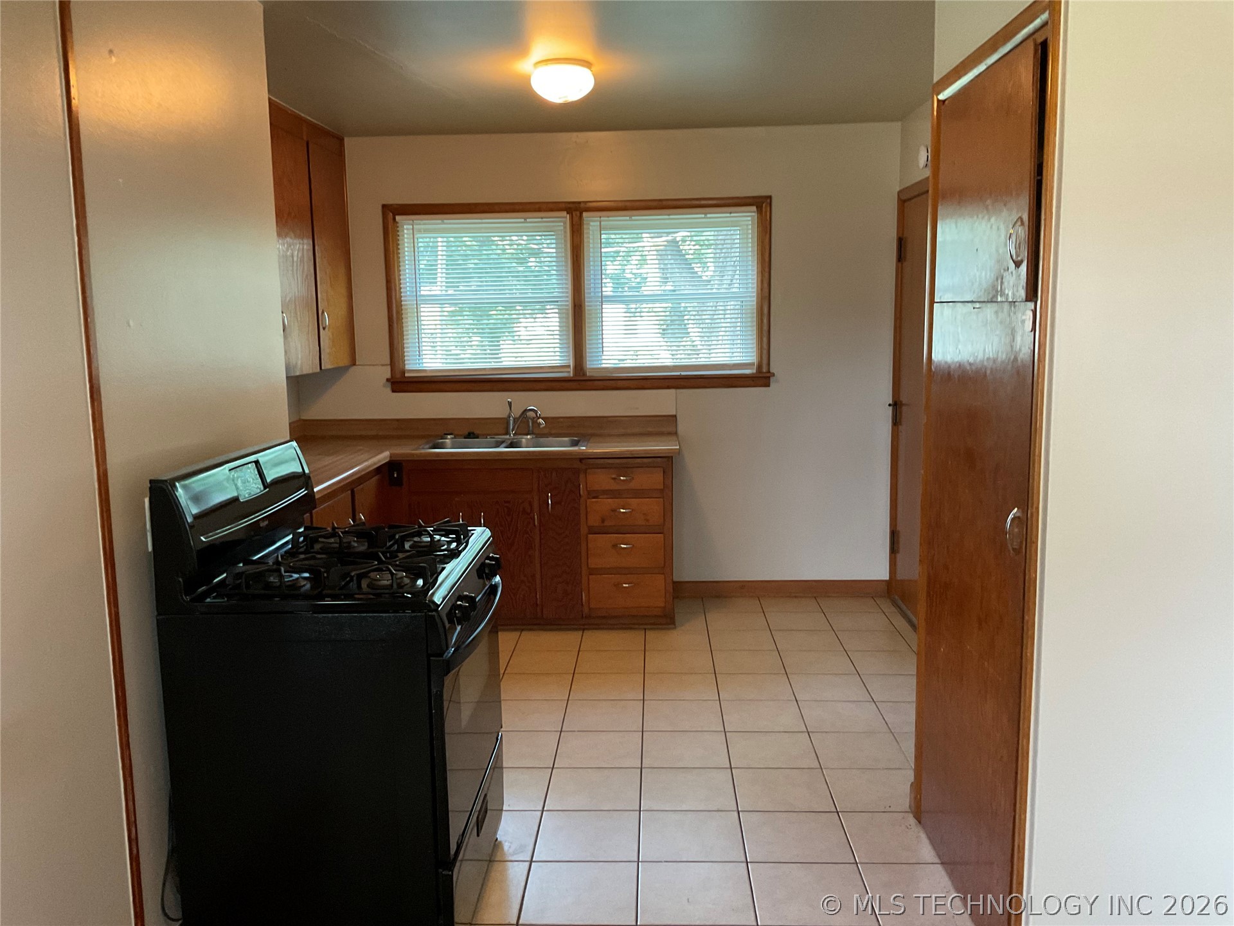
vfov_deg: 48.2
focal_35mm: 29
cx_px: 617
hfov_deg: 61.7
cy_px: 463
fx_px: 1034
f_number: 1.8
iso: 320
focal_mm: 3
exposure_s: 1/40
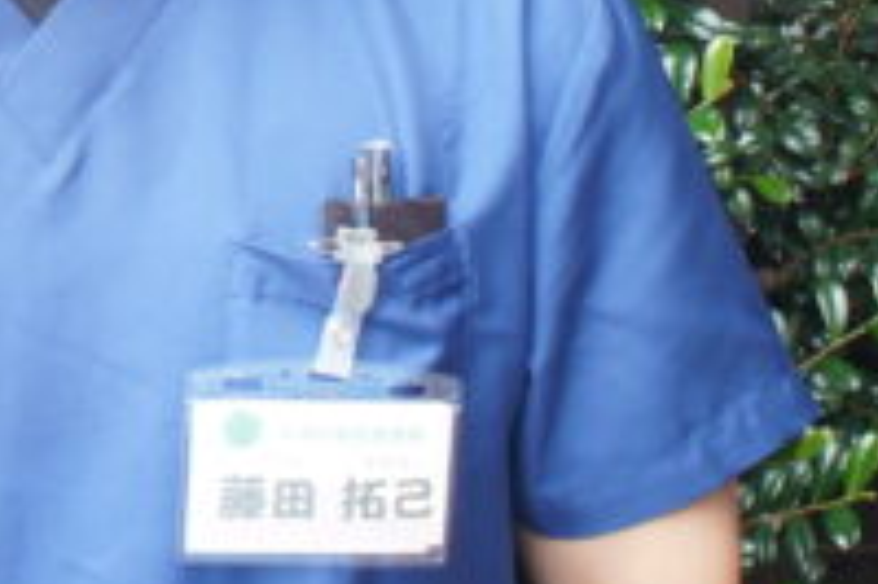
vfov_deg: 11.4
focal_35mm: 115
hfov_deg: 17.2
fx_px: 2802
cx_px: -83
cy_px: -305
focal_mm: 20
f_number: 5.6
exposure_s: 1/60
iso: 200
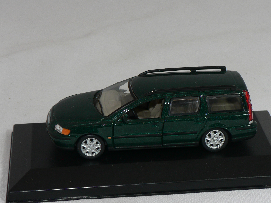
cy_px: 111
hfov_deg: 19.2
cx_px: 157
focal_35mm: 102
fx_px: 799
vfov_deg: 14.5
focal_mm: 13.4
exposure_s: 1/60
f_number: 4
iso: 80
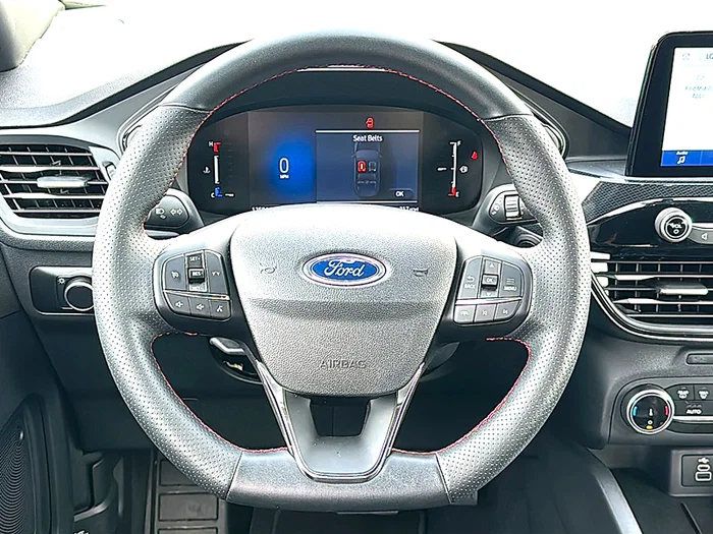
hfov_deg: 42.9
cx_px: 356
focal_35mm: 44
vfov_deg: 32.9
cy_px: 267
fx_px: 906
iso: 80
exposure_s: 1/82
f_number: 1.78
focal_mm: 6.86
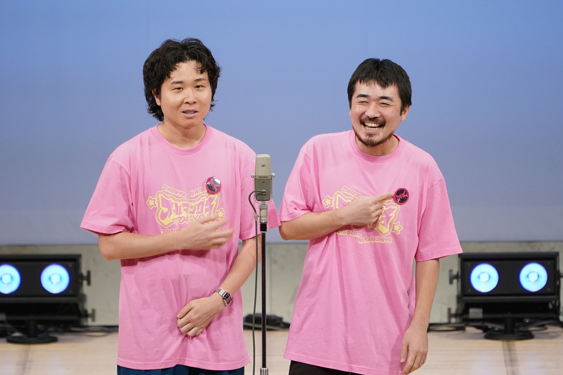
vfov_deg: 2.3
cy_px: 188
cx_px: 282
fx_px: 9383
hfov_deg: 3.4
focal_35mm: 600
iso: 5000
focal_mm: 400
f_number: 5.6
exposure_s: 1/250
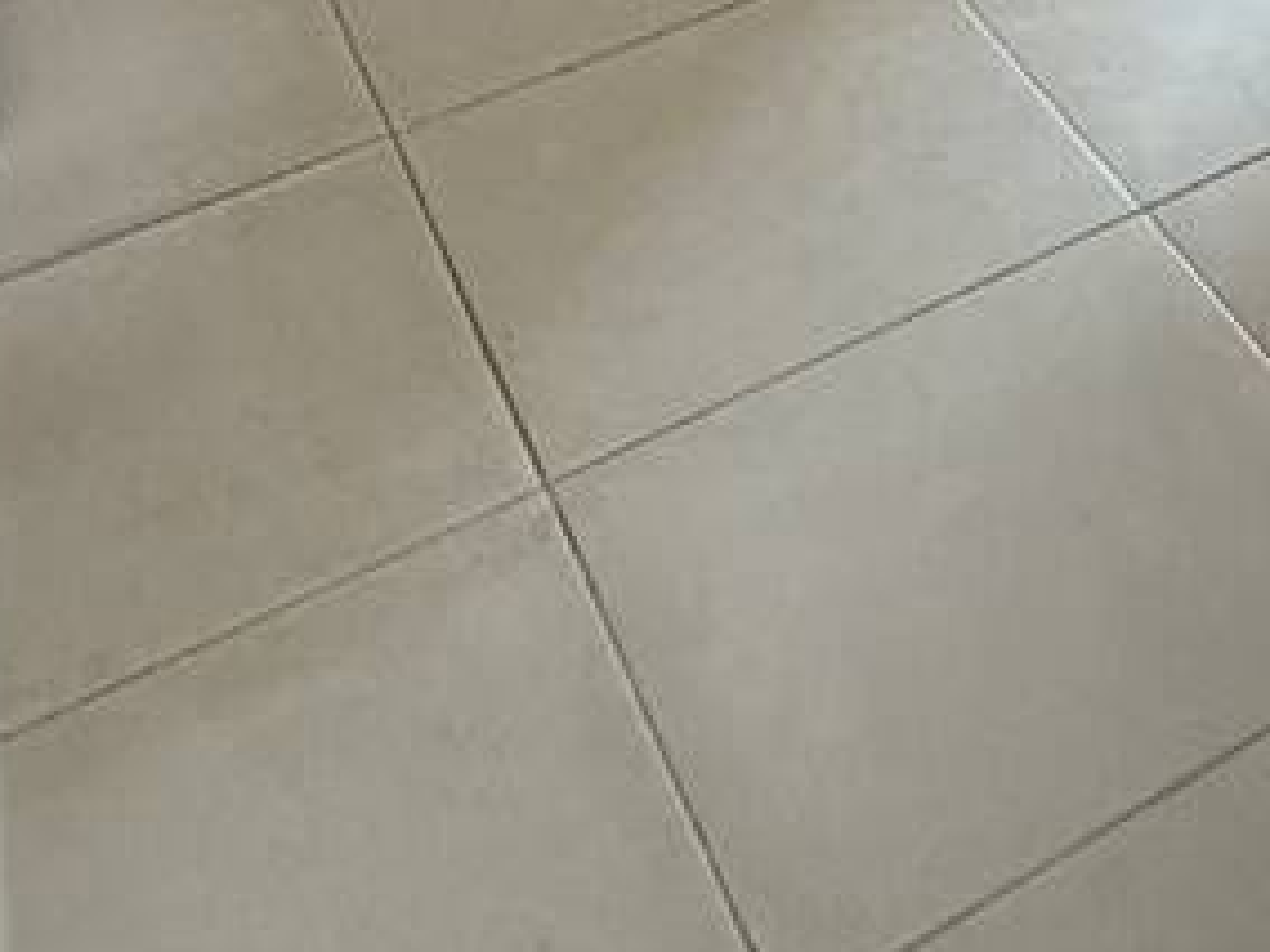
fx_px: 2605
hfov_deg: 24.8
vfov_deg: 13.8
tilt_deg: -2.4
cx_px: 1520
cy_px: -1412
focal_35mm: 71
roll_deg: +1.1
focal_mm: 2.22
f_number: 2.2
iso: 200
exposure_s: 1/60
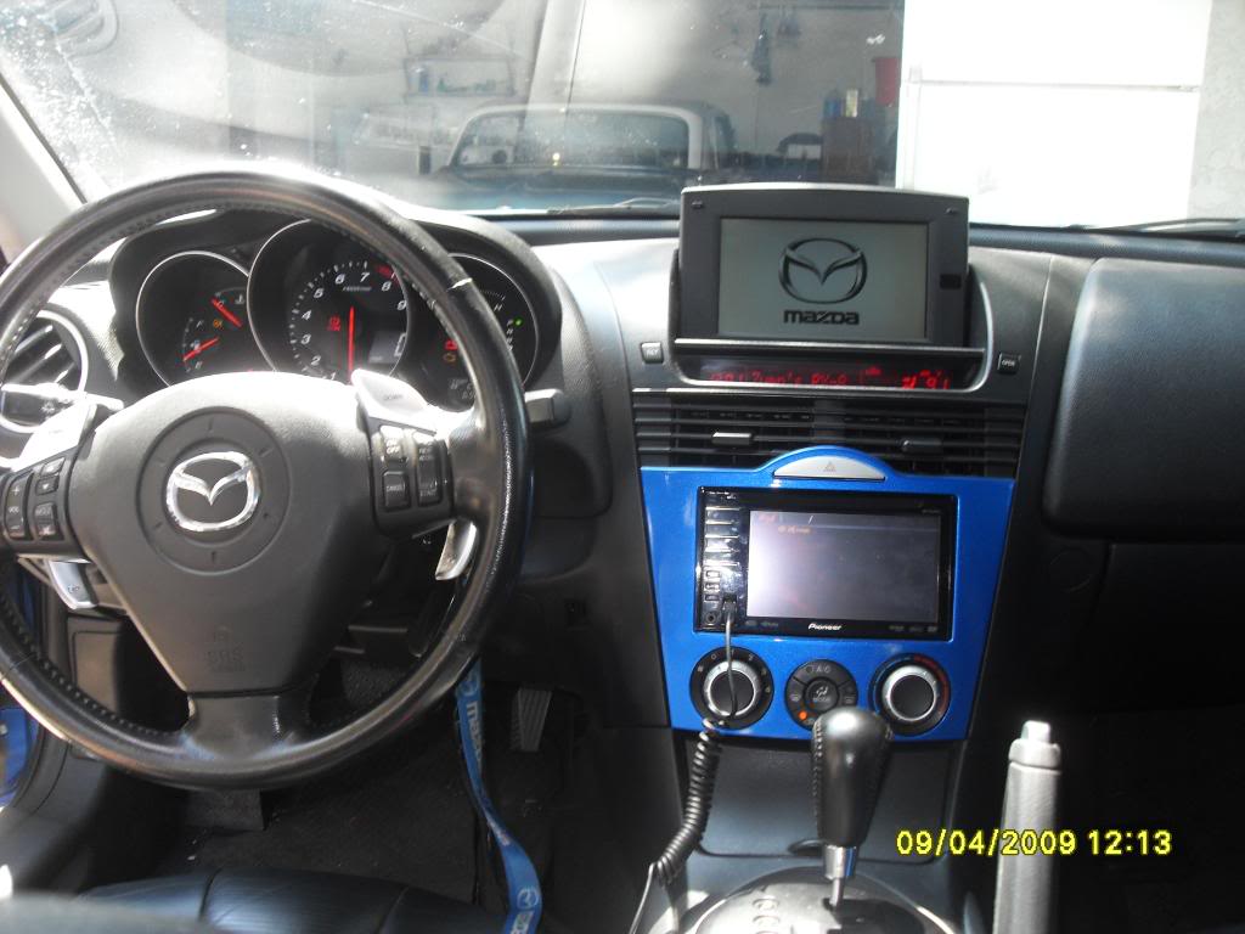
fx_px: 1223
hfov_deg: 54.0
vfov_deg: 41.8
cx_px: 622
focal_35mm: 34
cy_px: 467
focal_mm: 6.3
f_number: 2.8
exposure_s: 1/45
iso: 100
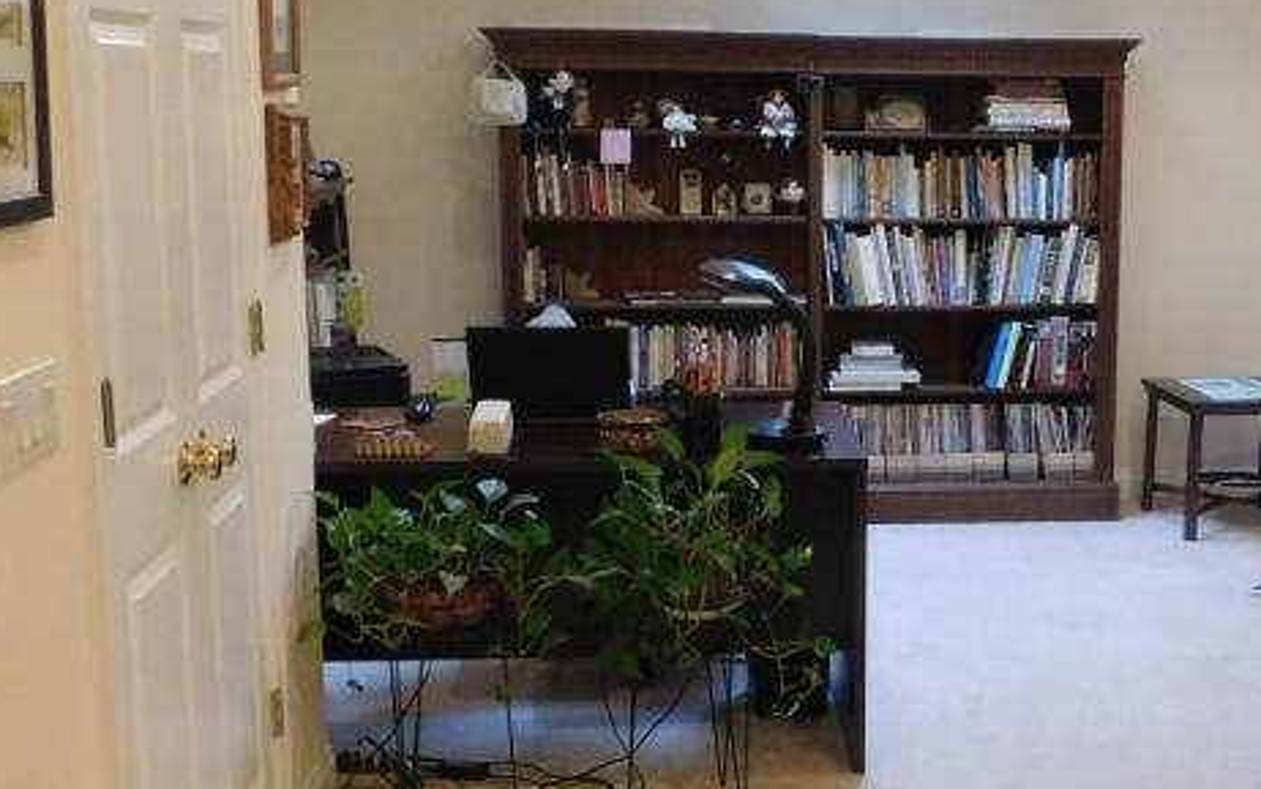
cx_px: 901
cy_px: 464
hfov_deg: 36.9
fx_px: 1856
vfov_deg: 24.0
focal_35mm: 54
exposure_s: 1/30
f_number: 3
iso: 280
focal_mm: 4
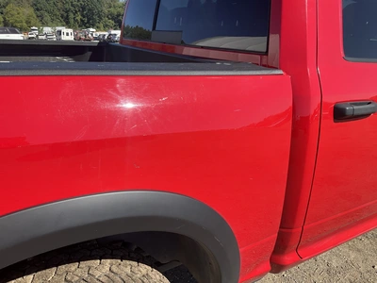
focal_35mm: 29
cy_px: 142
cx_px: 188
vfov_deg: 48.2
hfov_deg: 61.7
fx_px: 316
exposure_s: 1/962
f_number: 1.8
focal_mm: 3
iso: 25
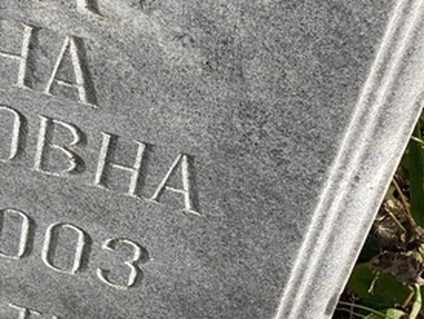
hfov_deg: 12.7
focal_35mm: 151
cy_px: 35
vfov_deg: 9.8
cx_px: -113
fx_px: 1852
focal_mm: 6
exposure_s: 1/384
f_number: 2
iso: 20
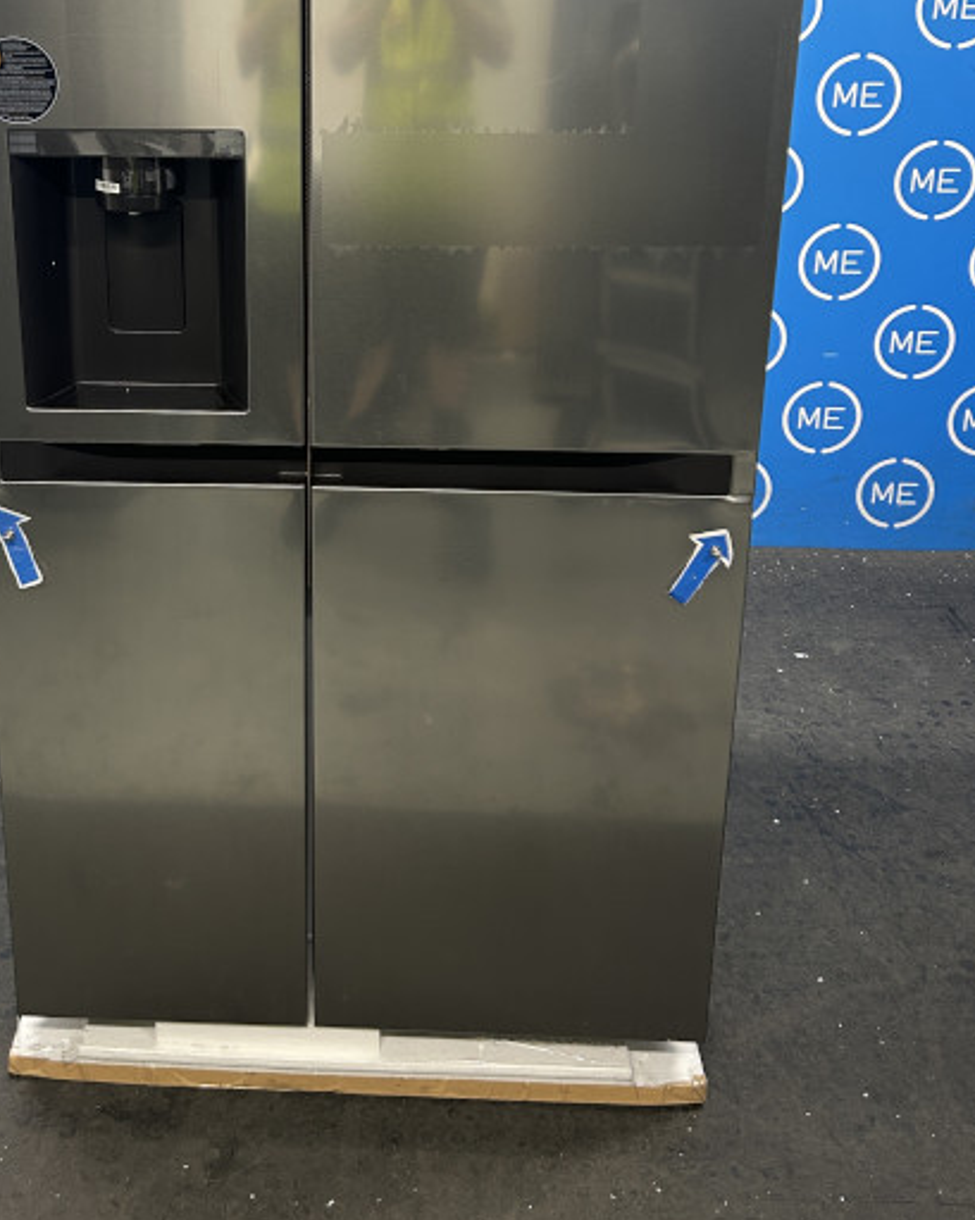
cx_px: 340
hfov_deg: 37.0
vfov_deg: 44.8
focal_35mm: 40
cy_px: 362
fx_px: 1444
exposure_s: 1/50
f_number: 1.5
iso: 125
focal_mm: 5.7
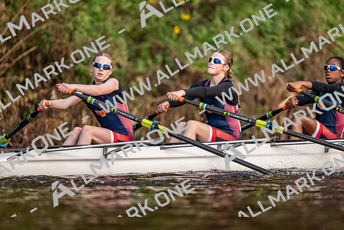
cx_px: 172
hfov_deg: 3.4
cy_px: 115
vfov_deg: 2.3
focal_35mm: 600
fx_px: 5734
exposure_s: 1/2500
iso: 1600
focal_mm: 600
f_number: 4
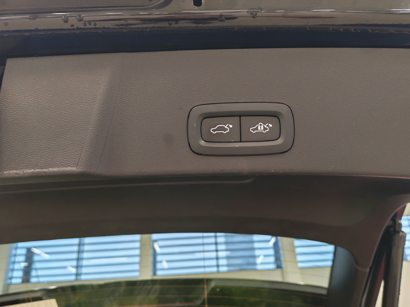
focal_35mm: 32
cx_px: 205
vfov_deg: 44.2
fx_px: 379
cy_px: 154
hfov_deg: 56.8
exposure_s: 1/100
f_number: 1.9
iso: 800
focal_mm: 6.12
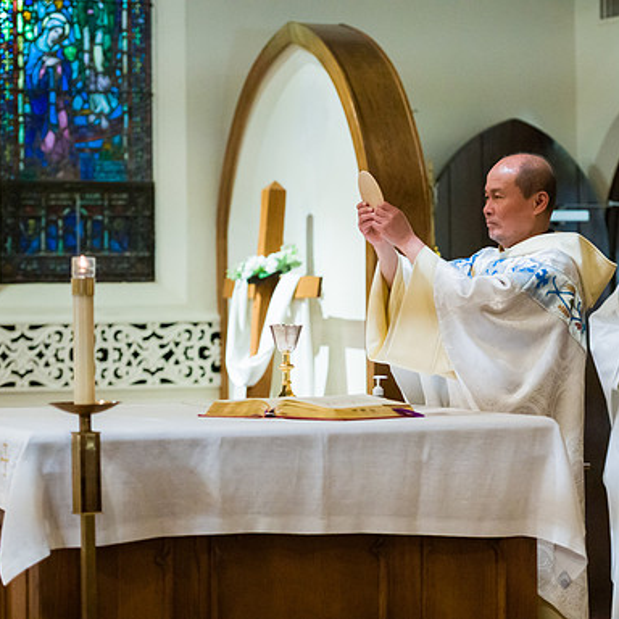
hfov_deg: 13.3
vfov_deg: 13.3
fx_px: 2650
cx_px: 393
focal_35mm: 131
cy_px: 310
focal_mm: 102
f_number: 3.2
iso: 6400
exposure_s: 1/320
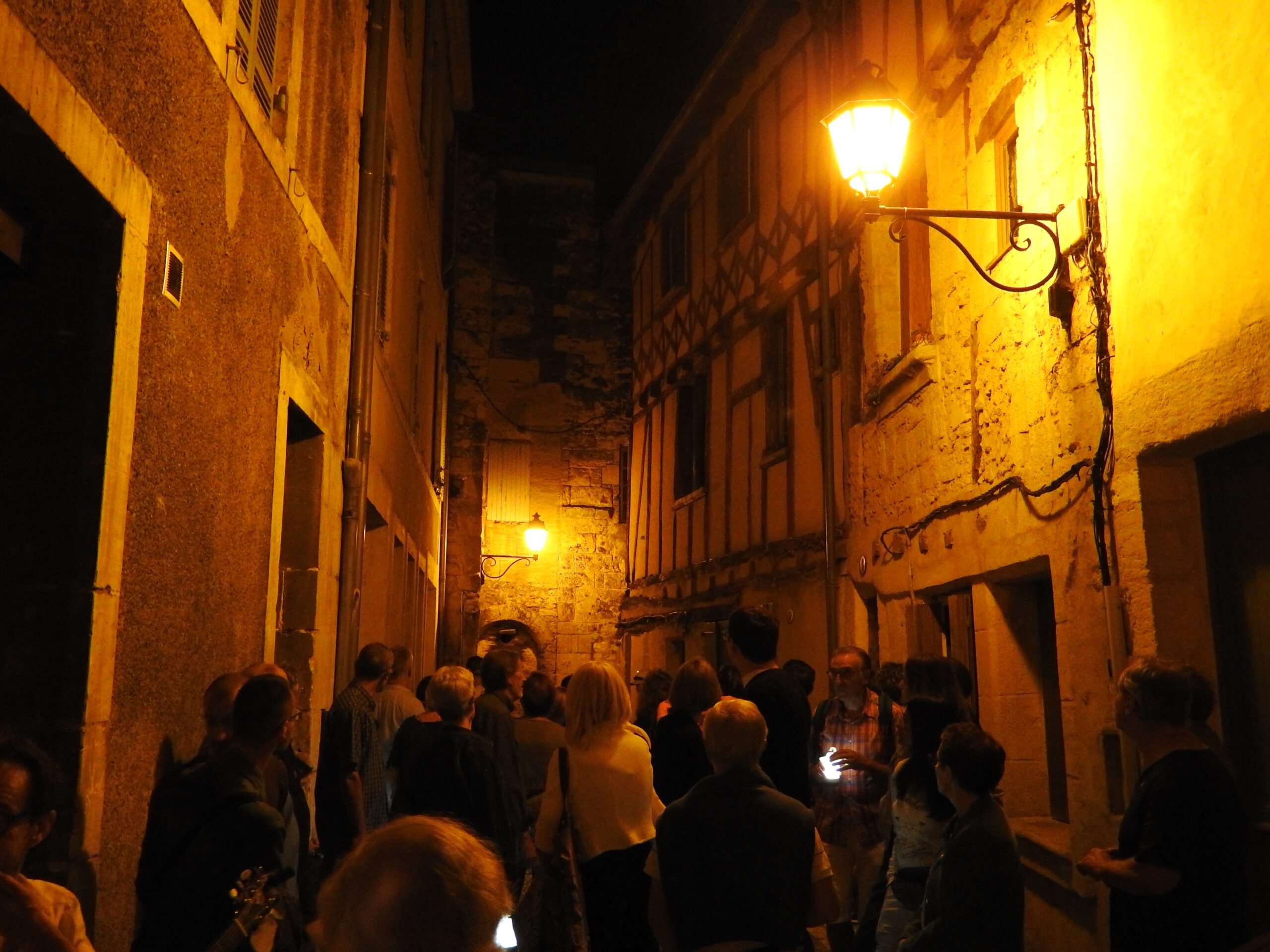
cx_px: 635
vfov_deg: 42.9
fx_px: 1211
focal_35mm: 33
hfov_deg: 55.4
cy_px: 476
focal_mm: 5.9
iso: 800
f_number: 3.6
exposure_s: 1/25
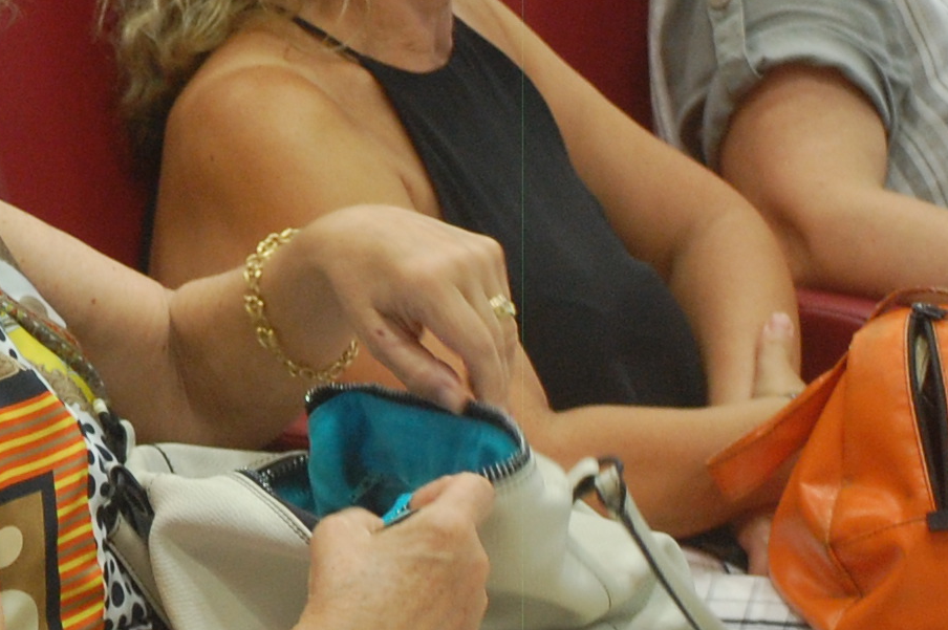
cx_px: -433
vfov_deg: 5.0
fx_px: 7226
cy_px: 52
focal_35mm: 275
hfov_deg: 7.4
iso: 800
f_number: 4
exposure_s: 1/30
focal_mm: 55
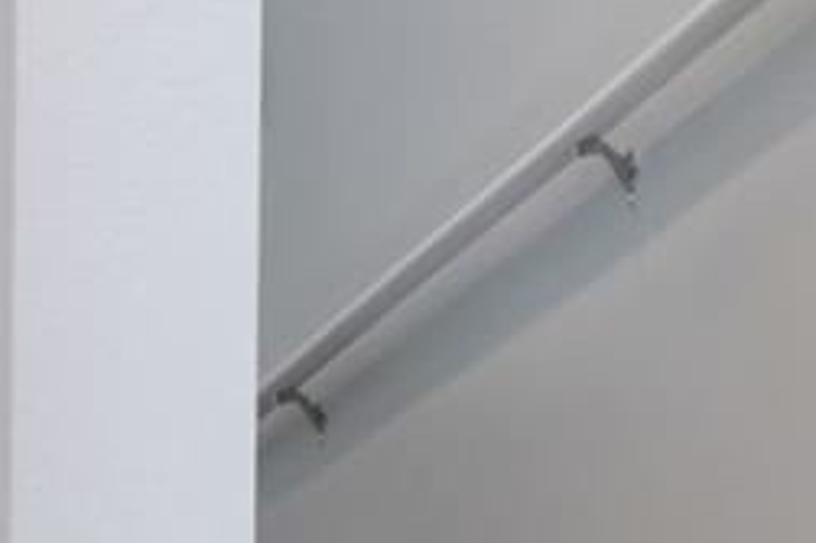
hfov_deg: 19.4
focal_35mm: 105
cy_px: -741
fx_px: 2383
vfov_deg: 11.0
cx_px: 562
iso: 2000
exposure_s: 1/30
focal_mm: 11
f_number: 8
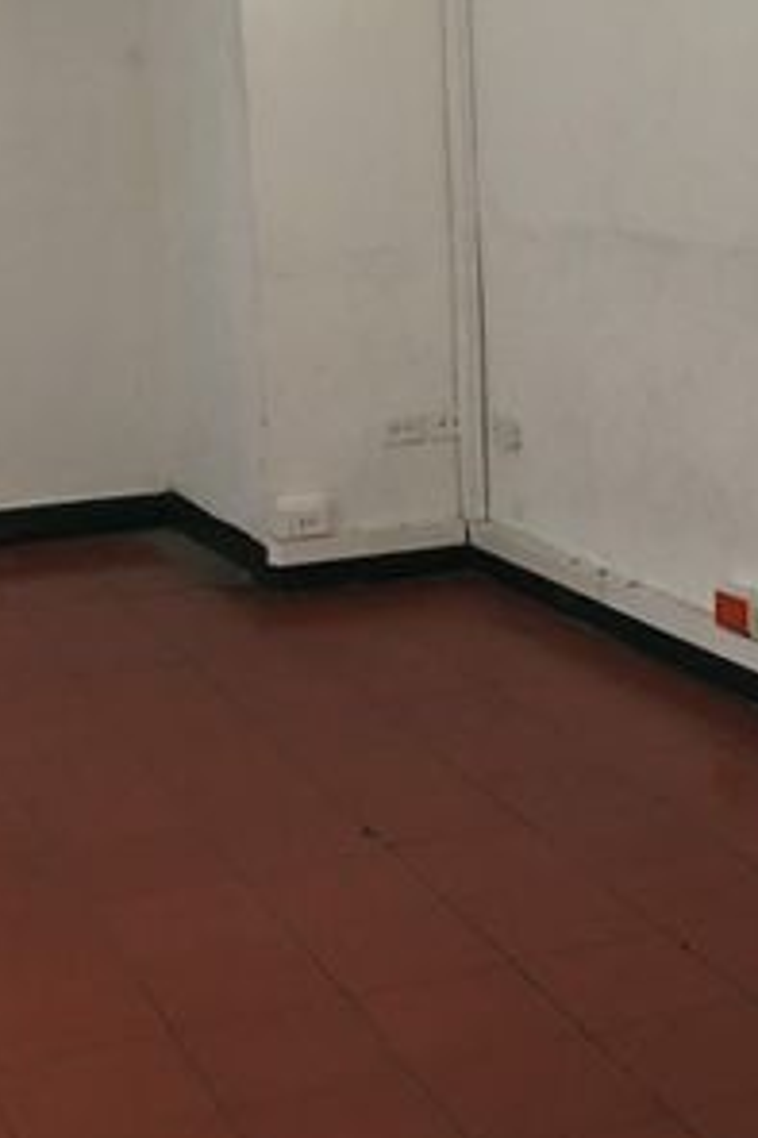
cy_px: 373
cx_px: 514
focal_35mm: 68
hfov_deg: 19.9
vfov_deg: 29.5
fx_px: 2150
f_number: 2.2
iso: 80
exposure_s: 1/15
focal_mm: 4.15
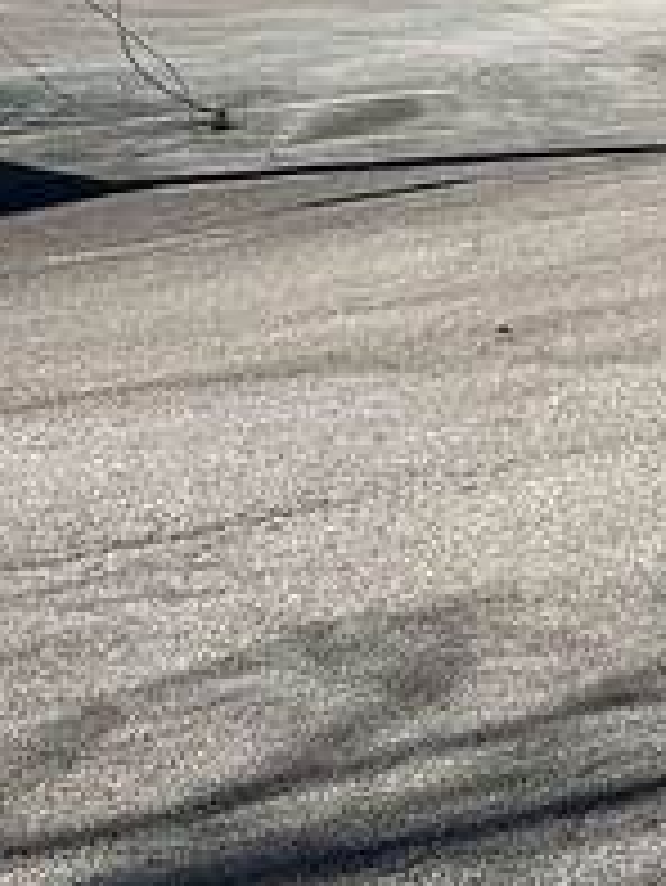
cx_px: 1521
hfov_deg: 11.0
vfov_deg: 16.7
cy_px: 202
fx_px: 2998
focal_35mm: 117
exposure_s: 1/4348
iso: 80
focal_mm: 6.86
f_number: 1.78
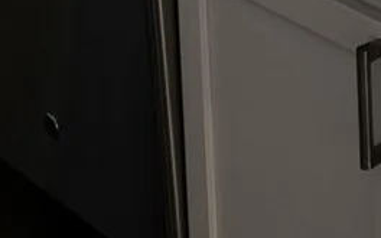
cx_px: 658
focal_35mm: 148
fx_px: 1537
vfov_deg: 7.7
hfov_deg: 13.0
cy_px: -493
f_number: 7.1
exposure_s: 1/50
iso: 500
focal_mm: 24
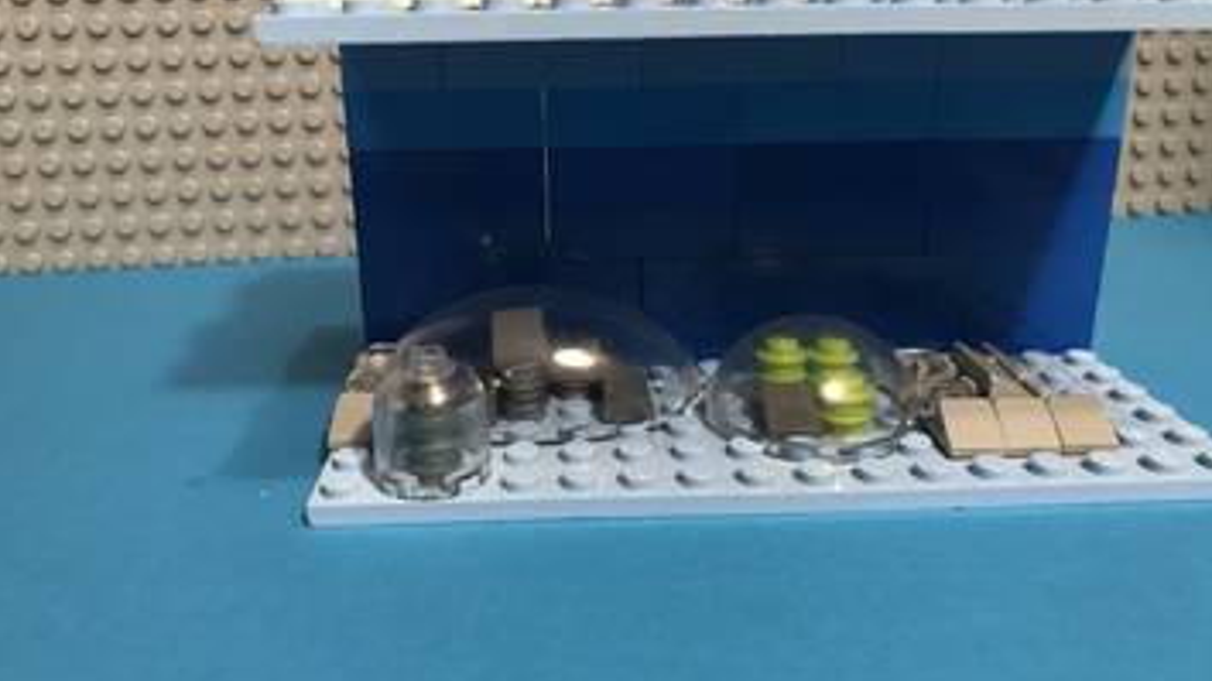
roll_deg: +1.1
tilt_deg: -19.3
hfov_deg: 62.6
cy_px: 335
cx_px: 603
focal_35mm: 31
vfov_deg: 37.8
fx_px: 996
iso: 50
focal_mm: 3.99
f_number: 1.8
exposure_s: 1/15
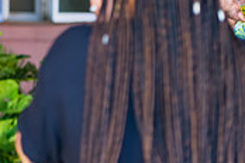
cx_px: -152
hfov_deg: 6.6
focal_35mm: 307
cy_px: 22
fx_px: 2089
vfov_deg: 4.5
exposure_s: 1/160
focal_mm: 92
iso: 640
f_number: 3.2
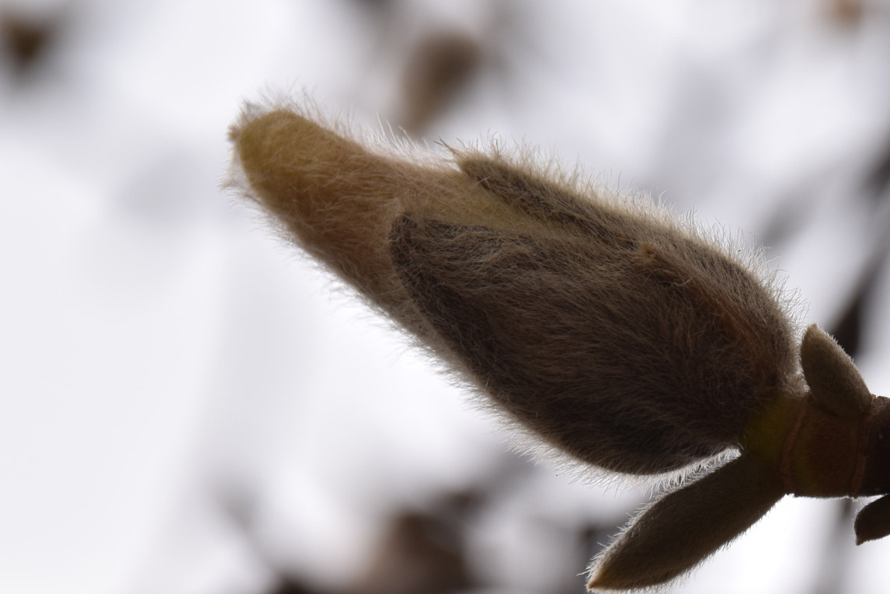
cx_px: 697
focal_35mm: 670
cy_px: 463
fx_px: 16563
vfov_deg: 2.1
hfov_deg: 3.1
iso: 200
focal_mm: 250
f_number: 9
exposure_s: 1/320
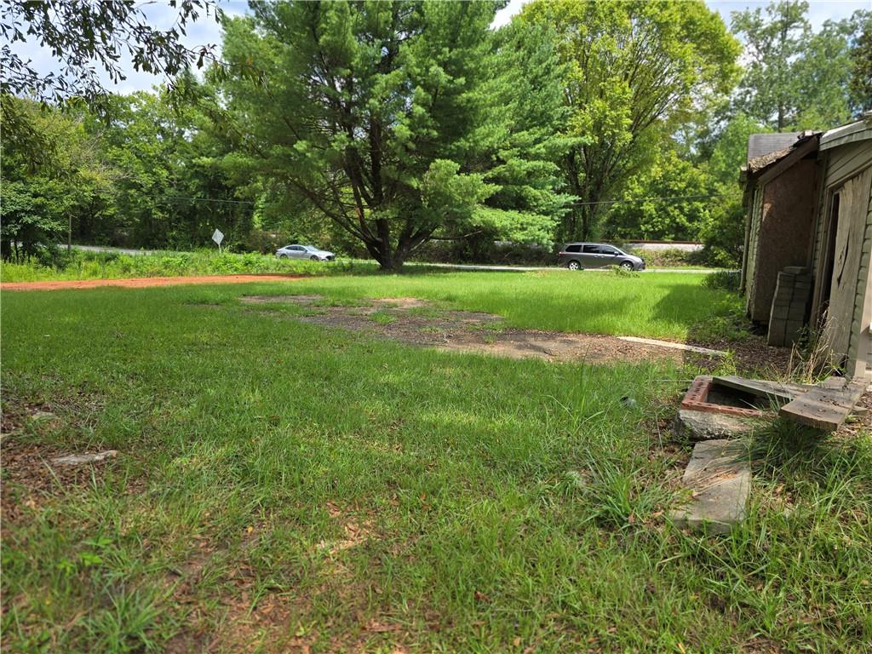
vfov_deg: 58.9
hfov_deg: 73.9
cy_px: 327
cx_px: 436
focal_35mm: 23
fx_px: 579
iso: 12
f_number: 1.7
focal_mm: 6.3
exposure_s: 1/363
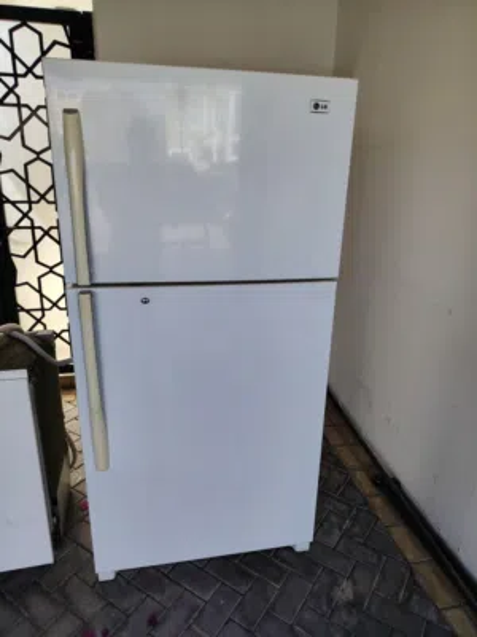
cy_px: 318
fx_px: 441
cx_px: 238
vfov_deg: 71.6
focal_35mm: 24
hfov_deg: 56.8
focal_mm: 5.25
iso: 100
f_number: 1.75
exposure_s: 1/180
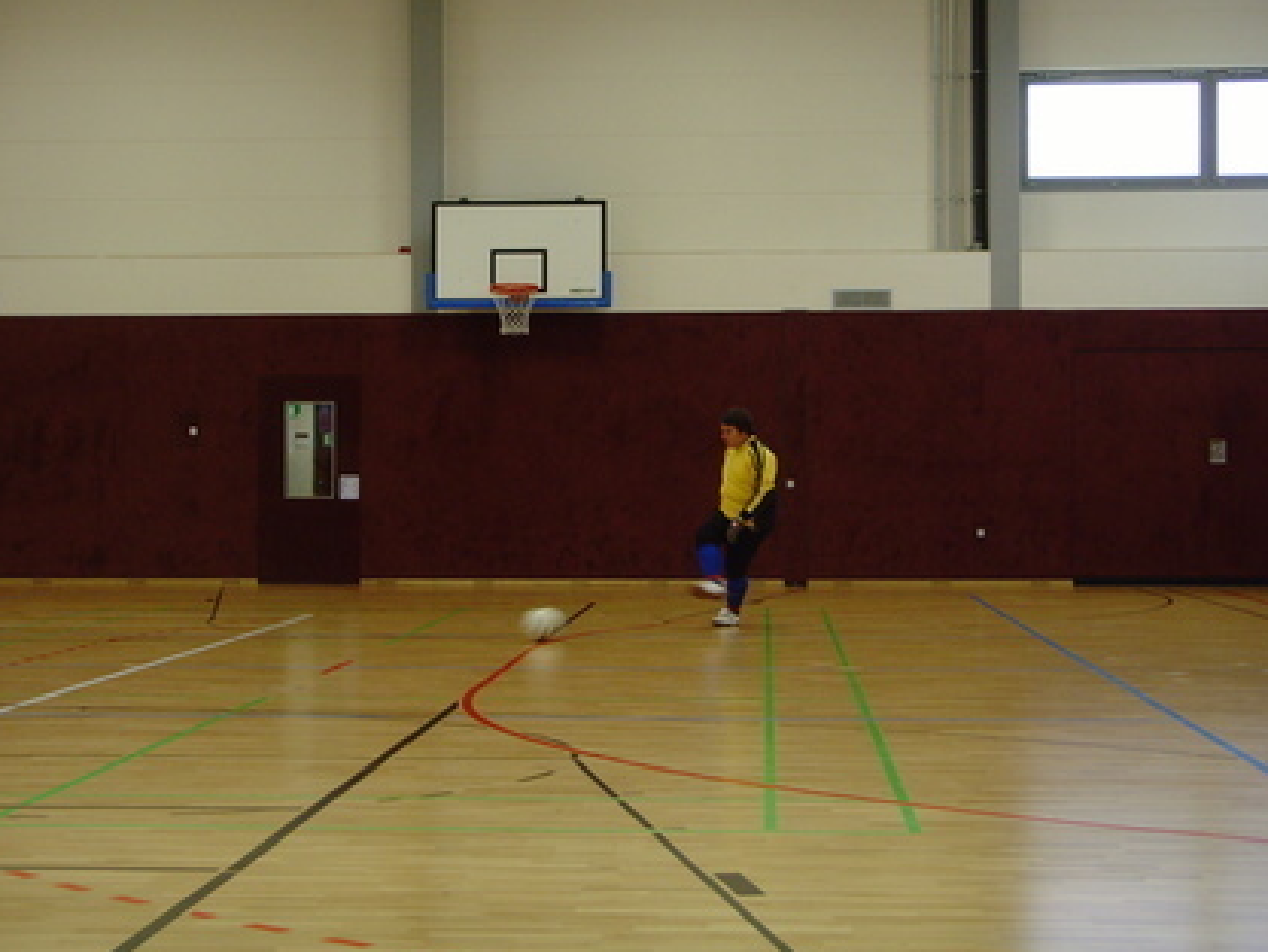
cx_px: 587
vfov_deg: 20.4
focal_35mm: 72
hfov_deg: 27.0
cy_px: 440
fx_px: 2638
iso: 200
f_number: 3.9
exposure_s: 1/30
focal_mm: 10.2
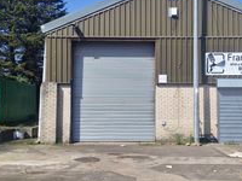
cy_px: 86
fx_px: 322
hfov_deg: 40.9
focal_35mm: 46
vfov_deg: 31.5
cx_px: 152
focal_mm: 5.54
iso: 50
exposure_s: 1/2072
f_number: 1.8
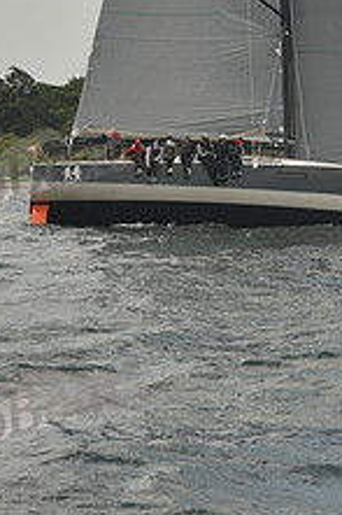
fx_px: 2626
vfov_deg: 11.1
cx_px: 308
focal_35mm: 184
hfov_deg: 7.4
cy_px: 26
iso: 250
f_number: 6.3
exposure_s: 1/500
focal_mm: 70
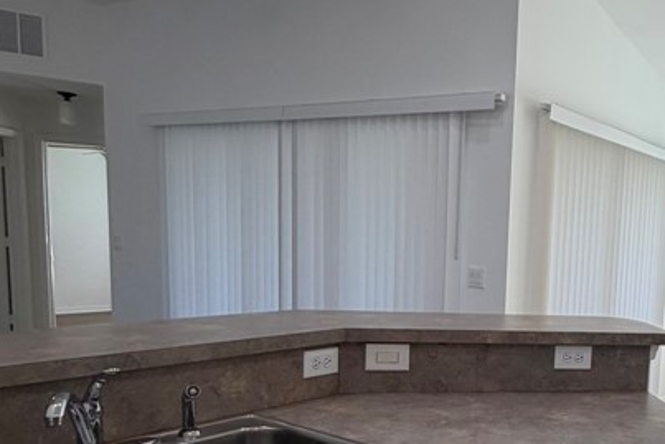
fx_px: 684
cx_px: 571
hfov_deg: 47.7
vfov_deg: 35.2
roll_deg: -4.7
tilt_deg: -8.4
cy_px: 328
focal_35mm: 37
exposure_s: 1/120
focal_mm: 2.22
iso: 80
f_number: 2.2
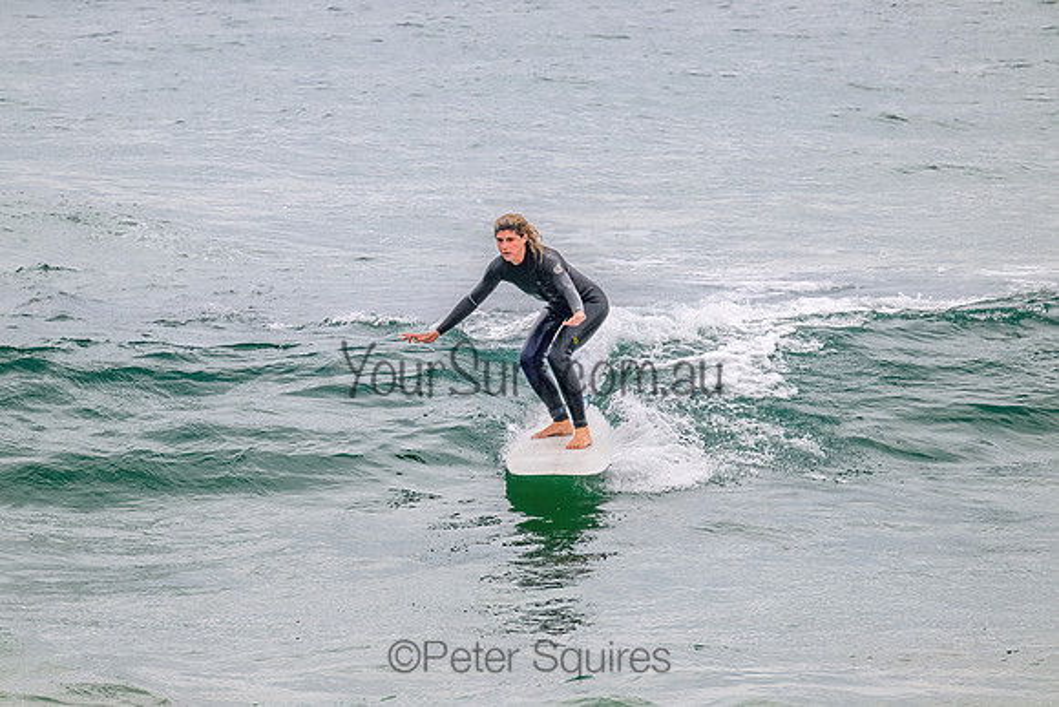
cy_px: 354
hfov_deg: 2.6
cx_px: 530
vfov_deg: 1.7
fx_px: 23538
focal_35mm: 800
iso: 1250
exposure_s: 1/2000
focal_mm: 800
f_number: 11
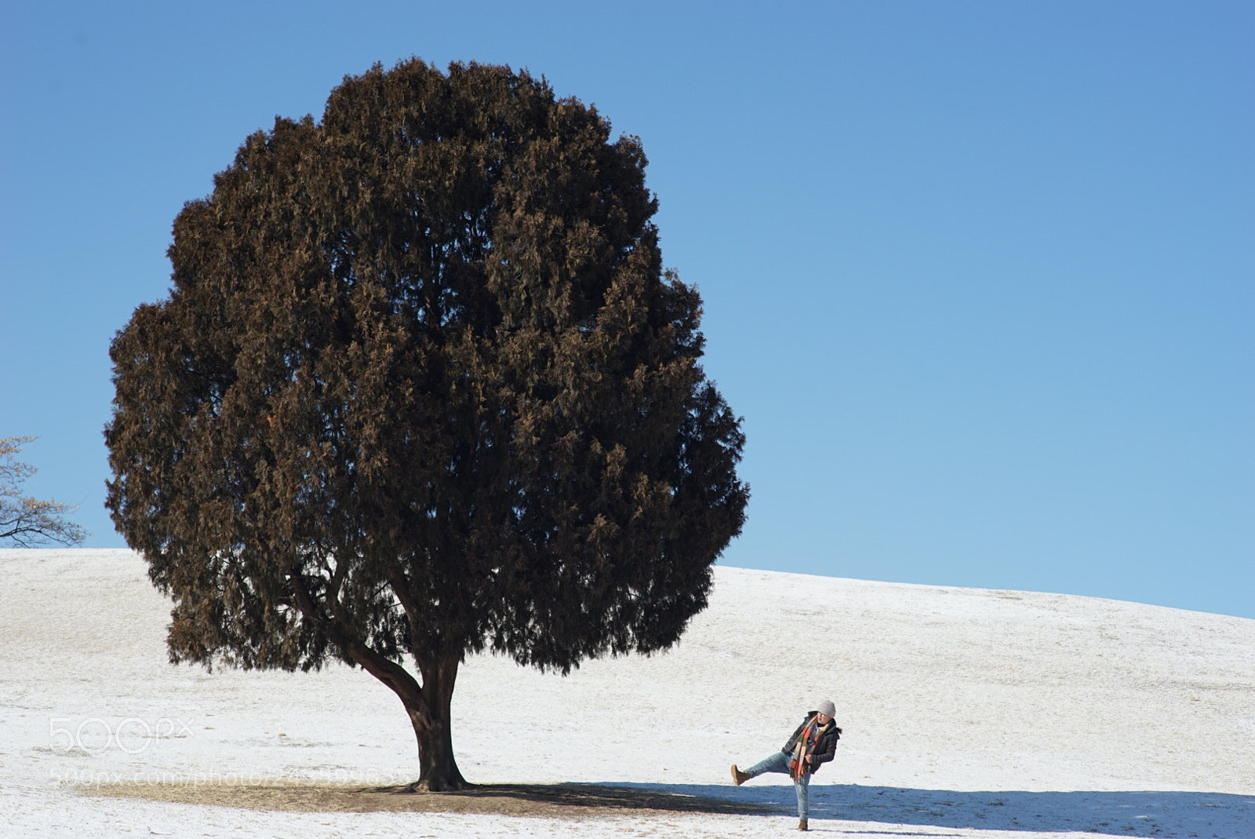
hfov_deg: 22.6
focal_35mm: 90
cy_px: 420
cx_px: 628
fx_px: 3139
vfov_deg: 15.2
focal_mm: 90
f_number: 2.8
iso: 250
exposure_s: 1/800
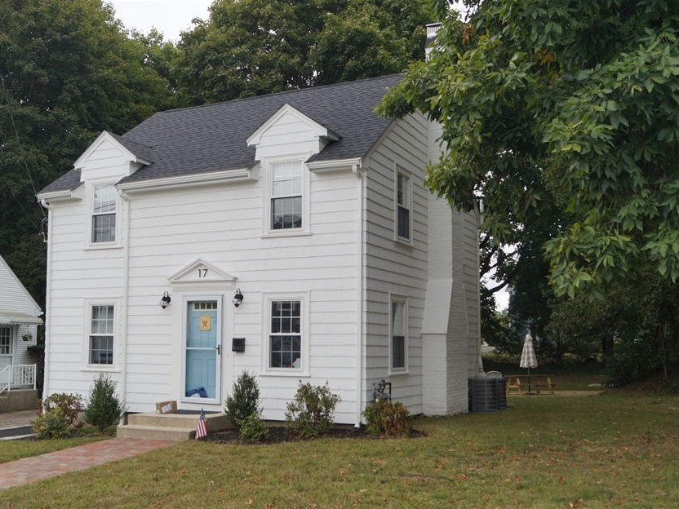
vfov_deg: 36.8
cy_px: 277
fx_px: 765
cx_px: 311
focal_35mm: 39
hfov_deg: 47.8
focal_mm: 22
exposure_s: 1/125
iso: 100
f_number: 5.6
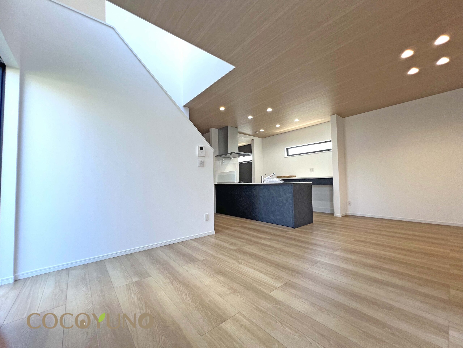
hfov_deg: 106.2
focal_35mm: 13
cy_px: 174
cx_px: 232
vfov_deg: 89.9
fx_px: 174
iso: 100
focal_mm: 1.57
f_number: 1.8
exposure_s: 1/100
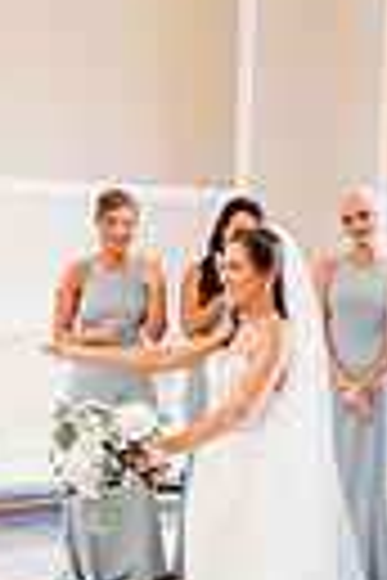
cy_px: 468
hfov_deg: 16.0
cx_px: 364
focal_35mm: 84
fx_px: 1354
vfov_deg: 23.8
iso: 640
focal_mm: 24
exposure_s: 1/160
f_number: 2.5
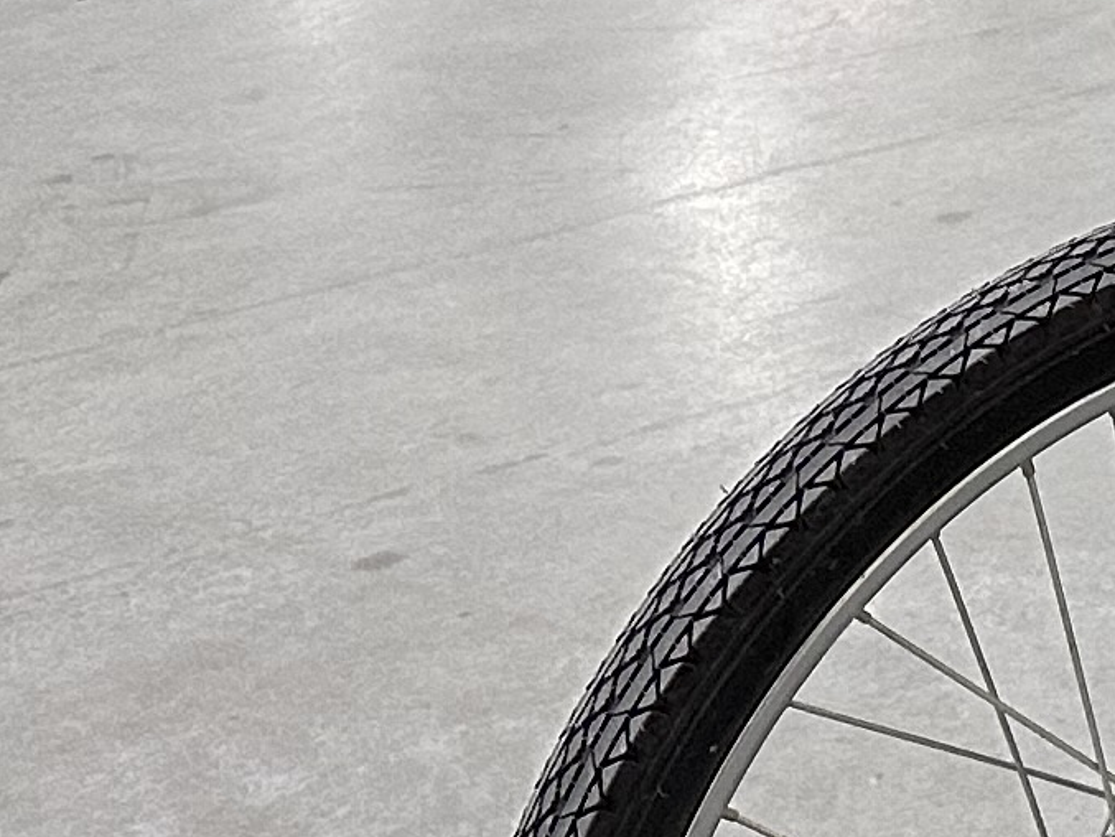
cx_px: 1985
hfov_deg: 12.6
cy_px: -802
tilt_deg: -9.4
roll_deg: +0.0
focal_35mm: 143
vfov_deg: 9.7
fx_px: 4607
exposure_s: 1/83
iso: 250
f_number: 1.78
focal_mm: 6.86
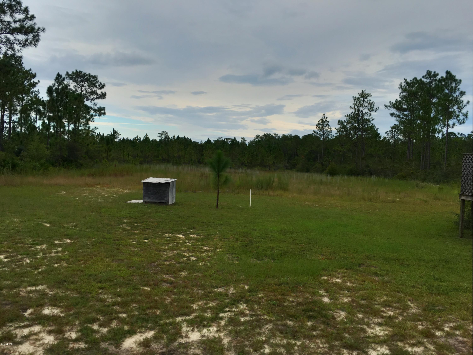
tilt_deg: +0.2
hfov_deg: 61.7
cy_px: 178
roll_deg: -2.4
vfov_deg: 48.2
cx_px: 236
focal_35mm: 29
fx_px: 396
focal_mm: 4.15
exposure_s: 1/1012
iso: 25
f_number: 2.2
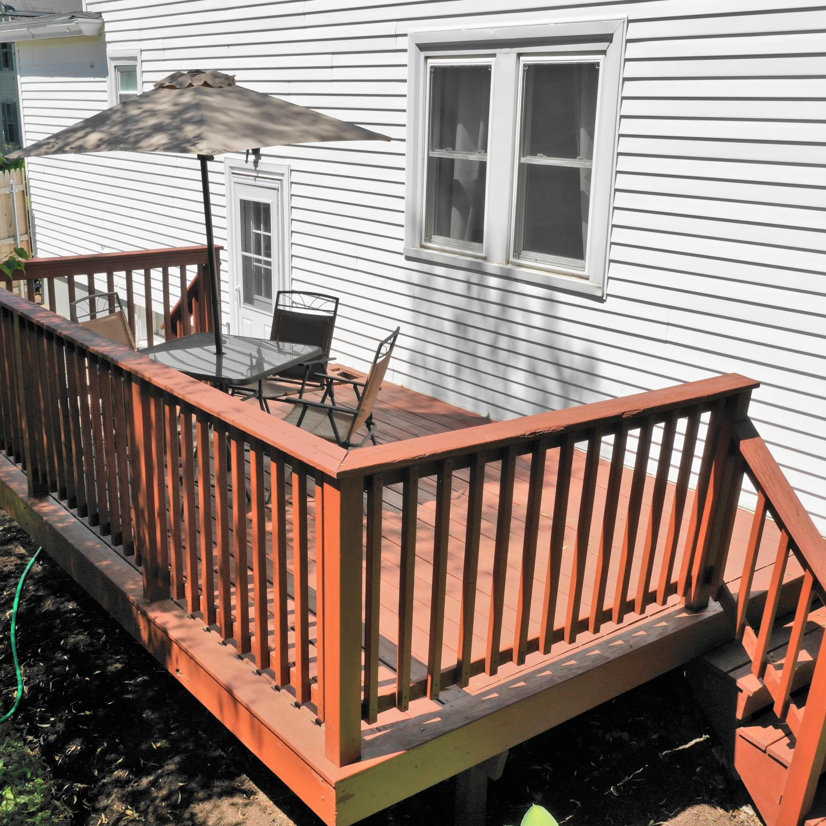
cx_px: 392
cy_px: 413
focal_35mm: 36
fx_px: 972
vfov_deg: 46.0
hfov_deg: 46.0
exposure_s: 1/500
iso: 100
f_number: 6.3
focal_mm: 10.26
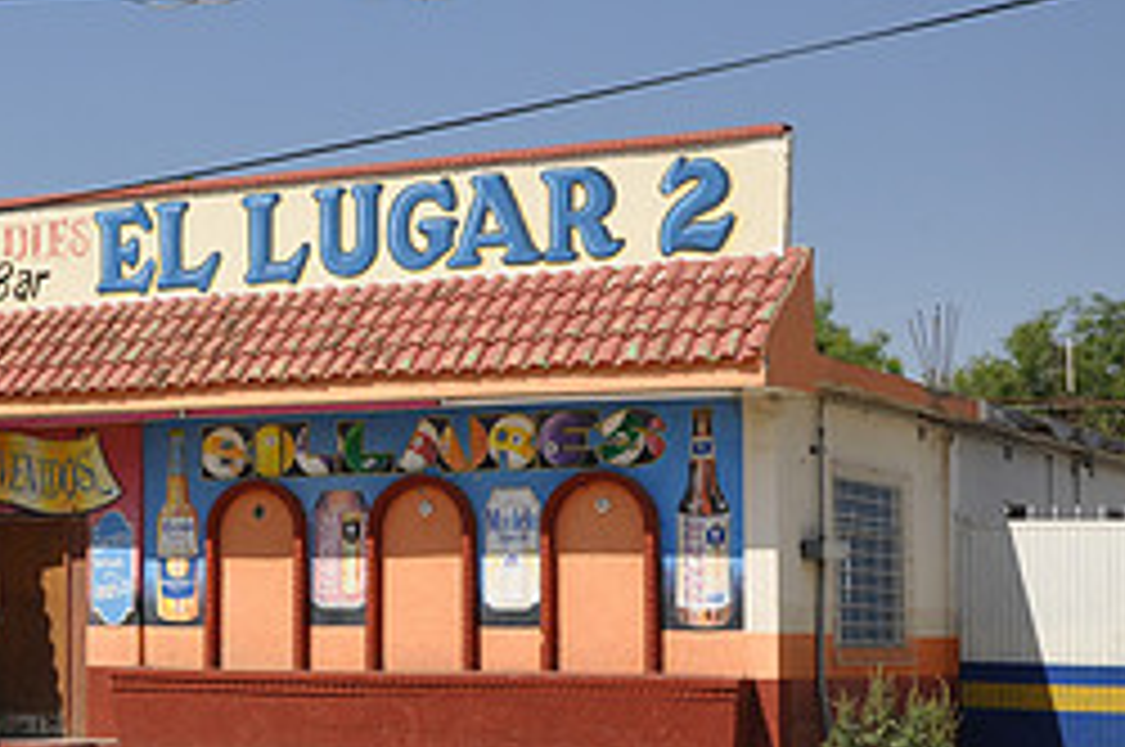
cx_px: -86
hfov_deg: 22.2
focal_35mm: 87
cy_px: 466
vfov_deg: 15.6
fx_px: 2720
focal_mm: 25
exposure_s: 1/250
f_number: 8
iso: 200
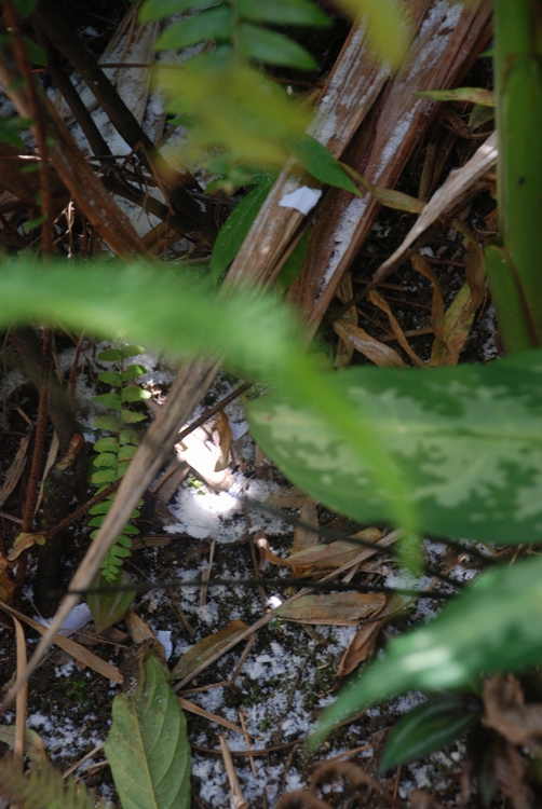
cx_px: 271
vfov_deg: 15.2
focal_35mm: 135
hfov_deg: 10.2
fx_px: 3040
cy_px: 404
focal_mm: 90
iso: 400
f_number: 5.6
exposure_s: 1/90
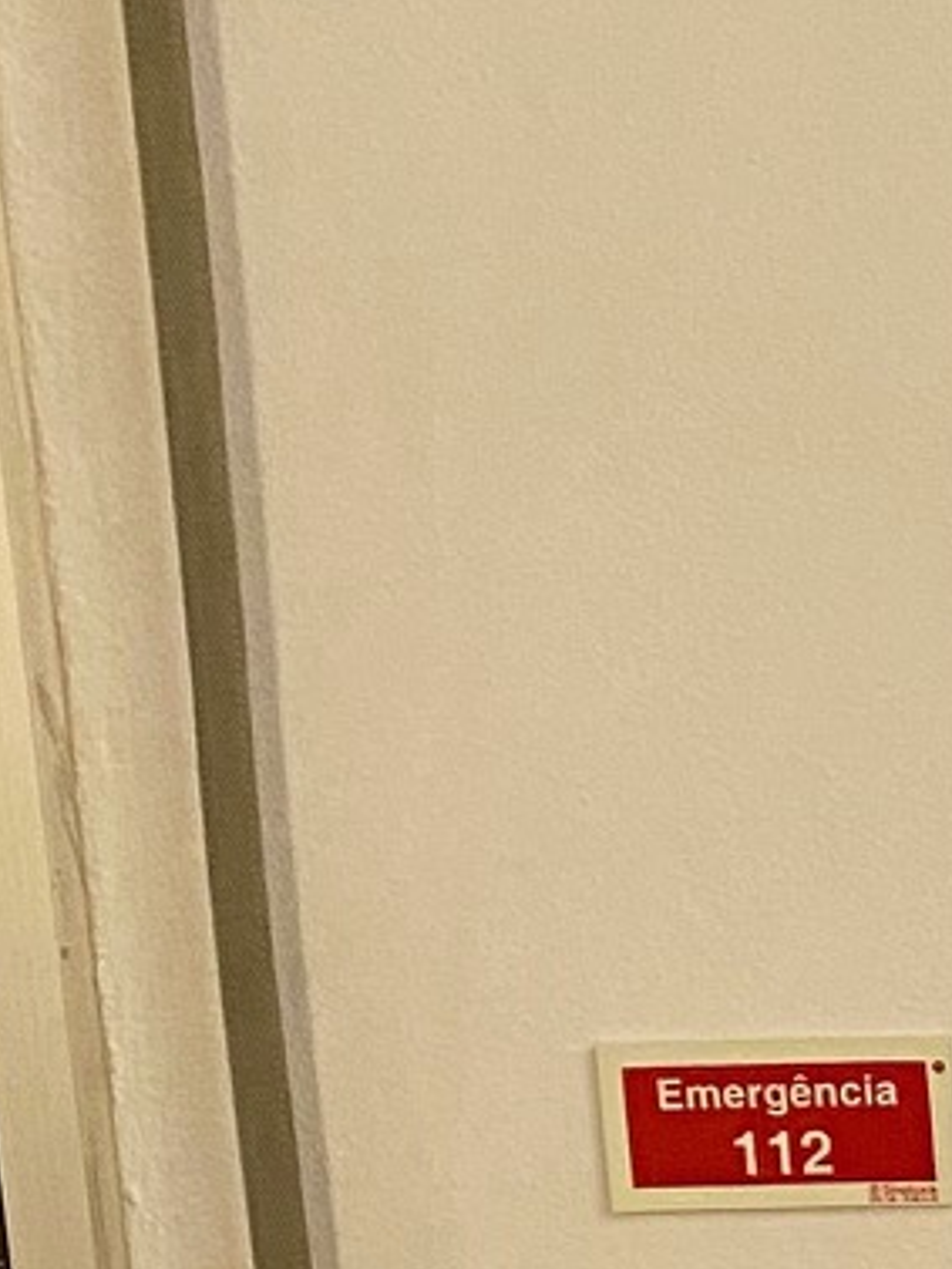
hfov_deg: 9.7
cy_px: 1979
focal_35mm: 139
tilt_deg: -15.3
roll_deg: +1.7
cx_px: 2086
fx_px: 5094
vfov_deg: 13.3
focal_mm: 4.25
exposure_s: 1/50
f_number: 1.8
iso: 400
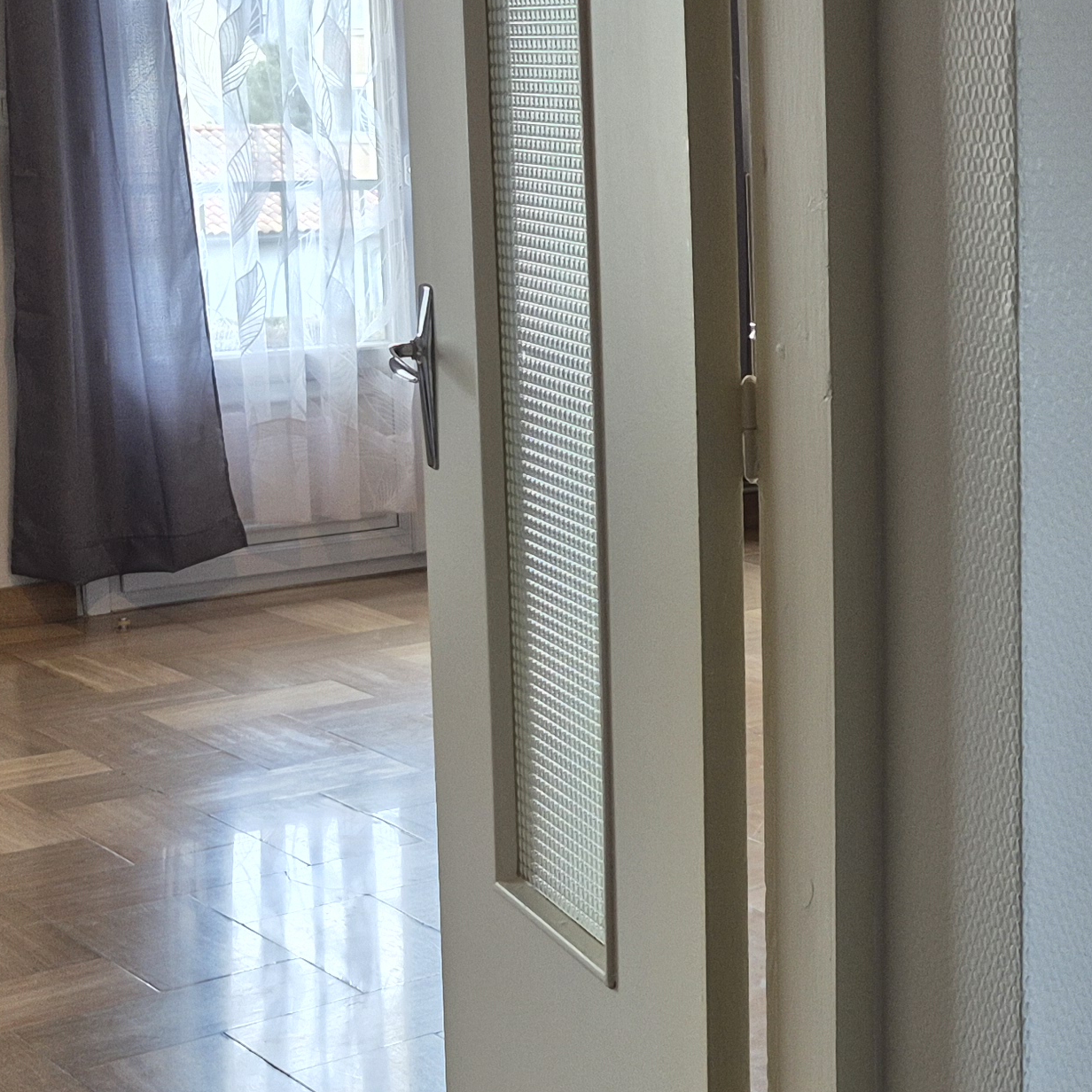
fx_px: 2356
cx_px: 1267
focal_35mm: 66
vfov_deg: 26.1
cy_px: 472
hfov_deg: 24.0
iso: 50
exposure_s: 1/100
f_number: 1.8
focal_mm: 5.4
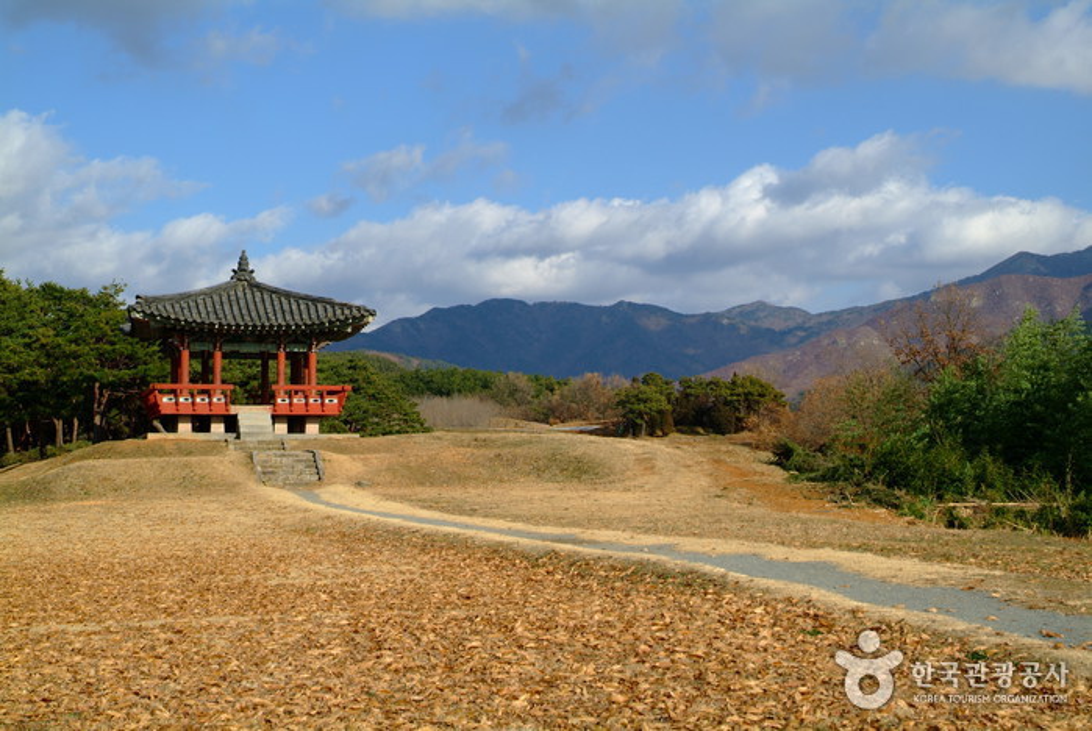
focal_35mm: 57
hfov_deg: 35.0
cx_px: 546
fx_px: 1731
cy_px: 366
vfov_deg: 23.8
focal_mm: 38
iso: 160
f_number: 9.5
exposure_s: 1/250
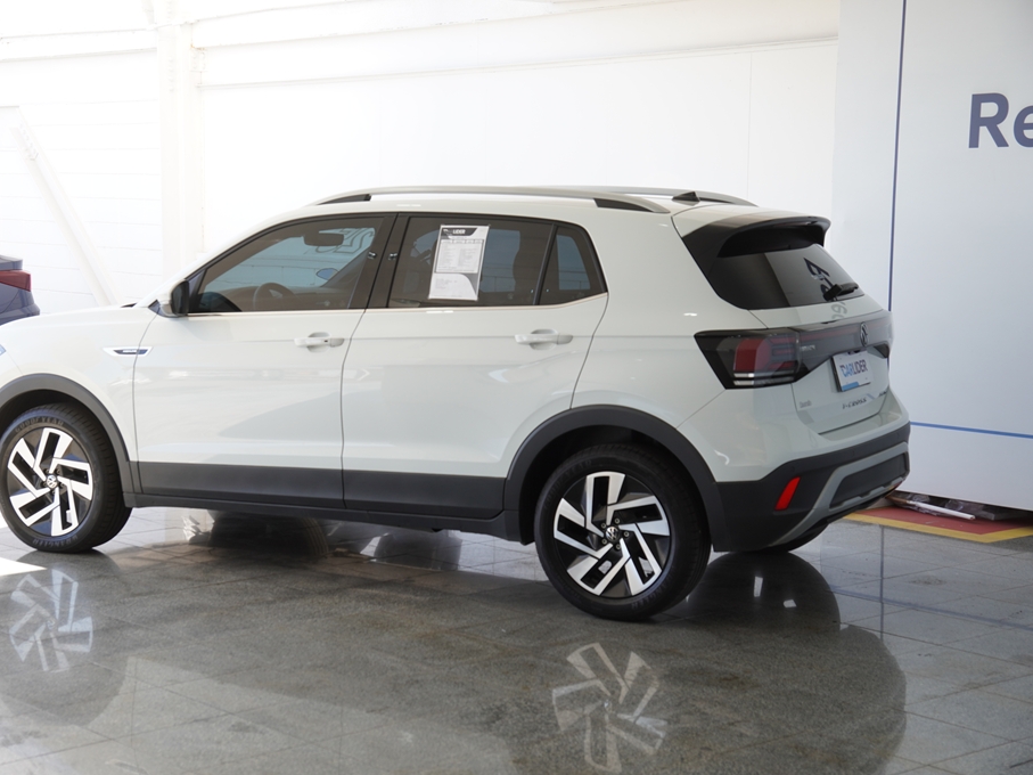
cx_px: 458
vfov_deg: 23.1
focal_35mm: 64
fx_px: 1896
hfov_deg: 30.5
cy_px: 387
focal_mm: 39
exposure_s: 1/125
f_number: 4
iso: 125
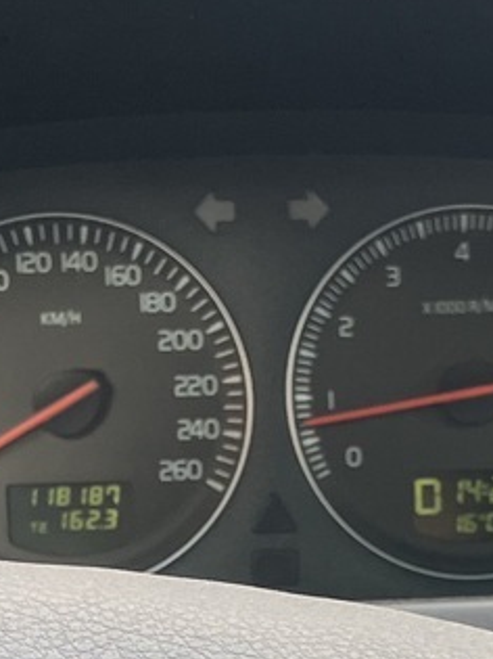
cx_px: 403
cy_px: 747
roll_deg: +0.8
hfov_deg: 11.5
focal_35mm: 128
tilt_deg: -21.7
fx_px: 2432
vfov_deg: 15.0
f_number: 1.8
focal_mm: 3.99
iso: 64
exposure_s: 1/121
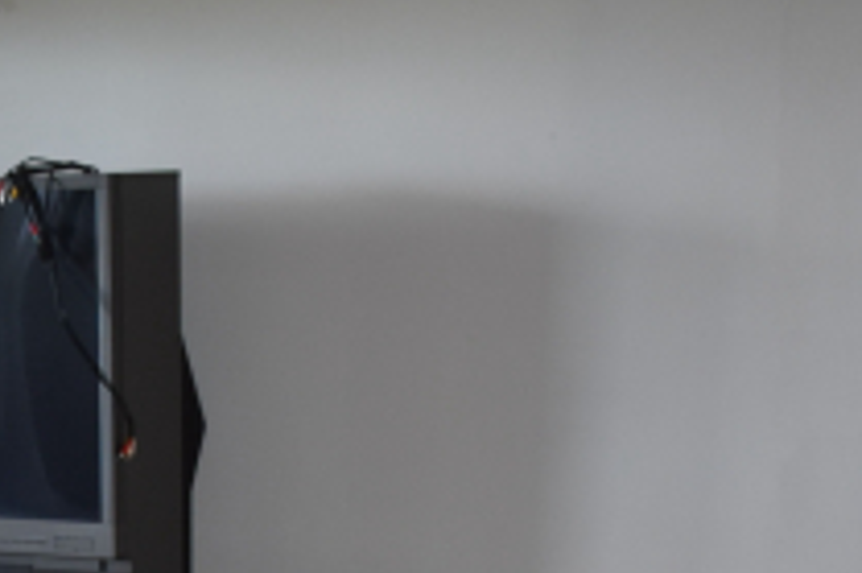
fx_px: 2321
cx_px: -280
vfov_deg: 13.5
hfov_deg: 19.3
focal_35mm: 97
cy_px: 796
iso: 400
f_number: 3.5
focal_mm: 18
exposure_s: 1/80
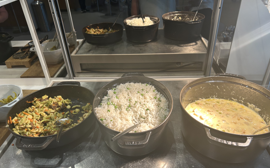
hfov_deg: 66.5
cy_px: 96
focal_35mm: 28
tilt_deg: -35.5
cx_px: 137
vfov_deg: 44.4
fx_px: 206
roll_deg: +2.6
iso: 50
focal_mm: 5.7
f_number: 1.5
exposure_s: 1/100
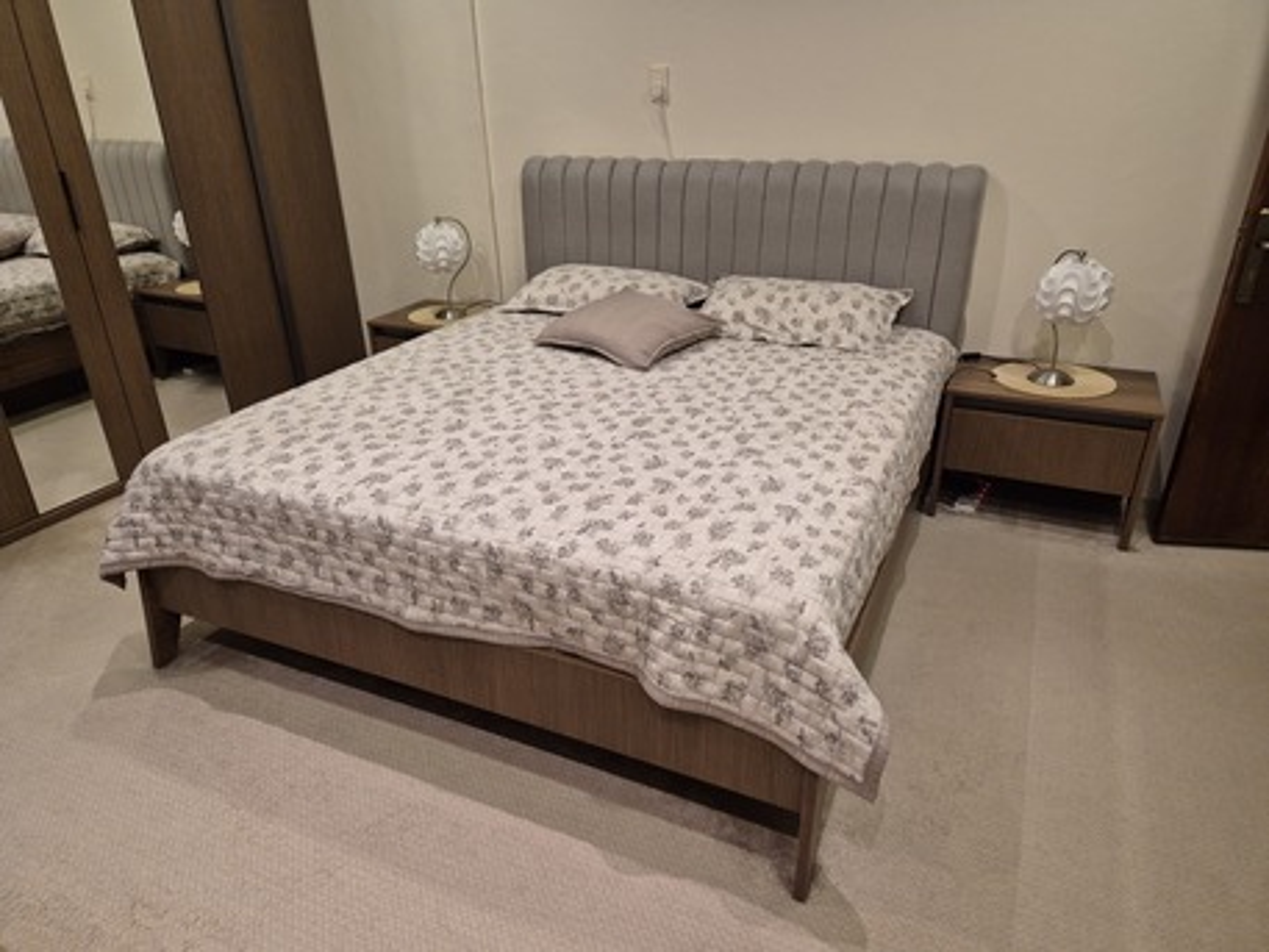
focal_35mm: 23
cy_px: 476
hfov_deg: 73.9
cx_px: 634
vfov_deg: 58.9
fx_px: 843
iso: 500
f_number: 1.8
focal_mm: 5.4
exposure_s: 1/120
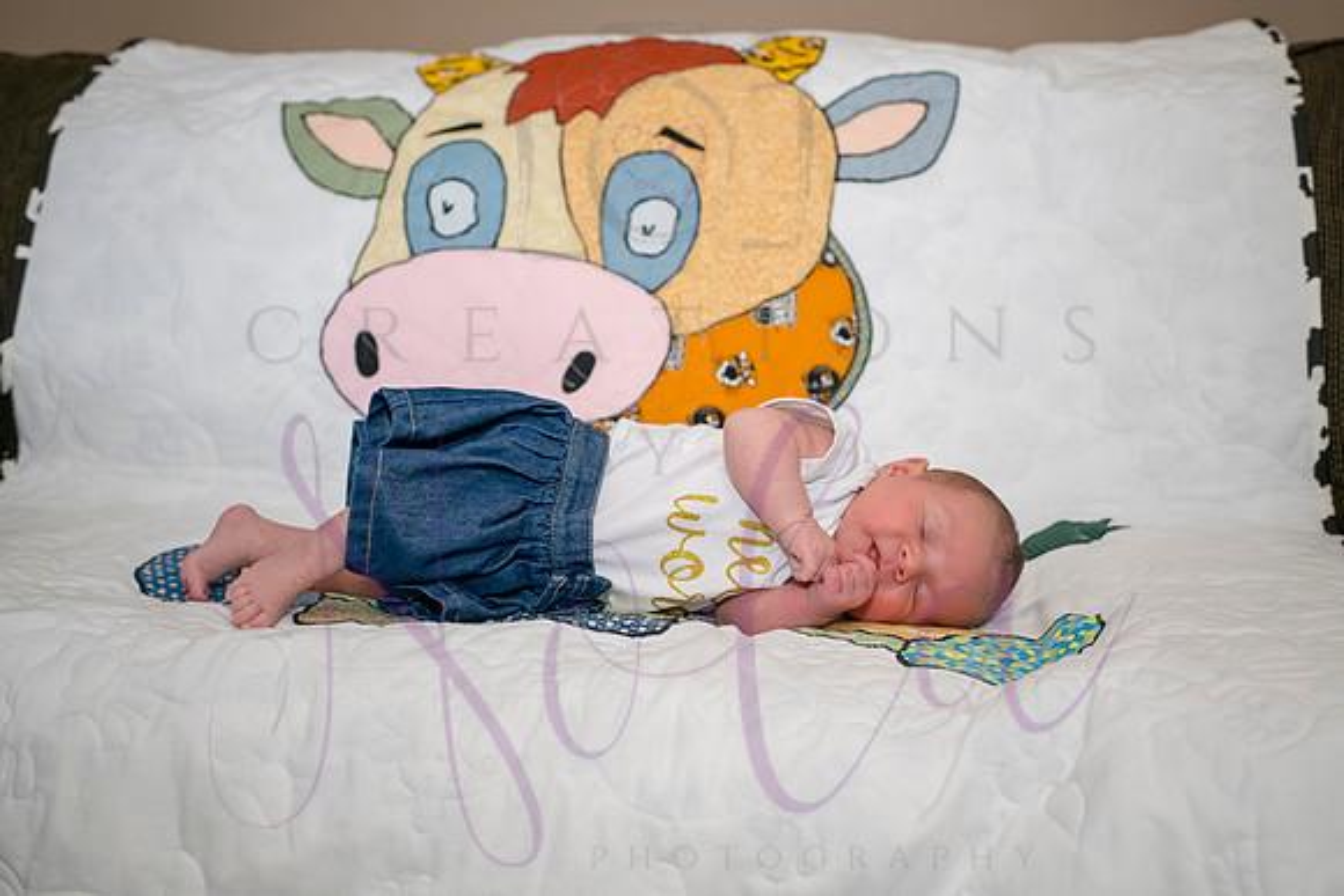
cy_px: 448
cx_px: 672
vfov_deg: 27.0
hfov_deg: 39.6
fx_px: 1867
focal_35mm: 50
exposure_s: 1/160
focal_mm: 50
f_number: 4
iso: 800
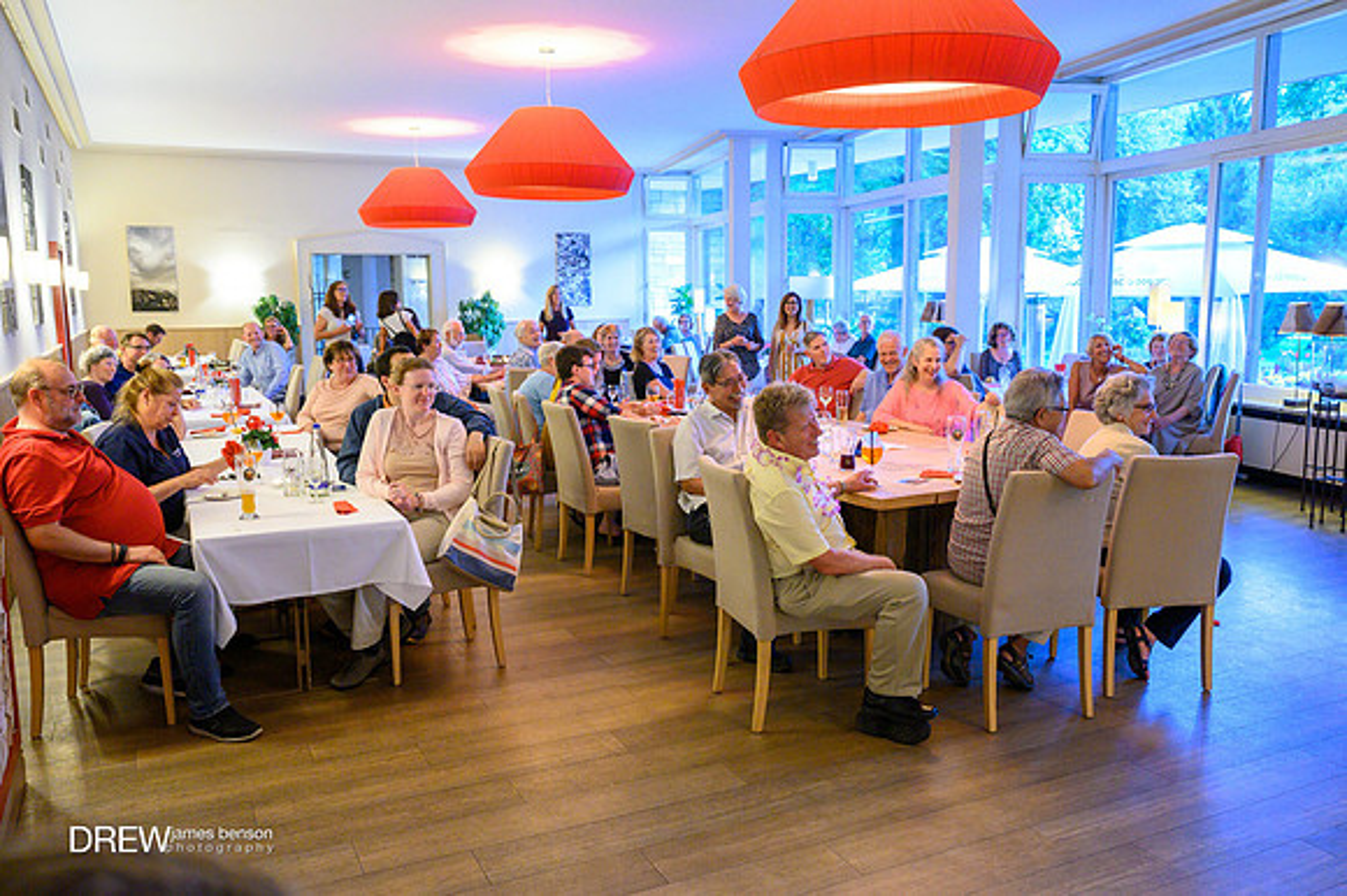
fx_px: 1084
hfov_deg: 63.7
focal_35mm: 29
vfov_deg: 44.9
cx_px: 674
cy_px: 448
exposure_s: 1/50
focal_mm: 29
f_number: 5.6
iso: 2500
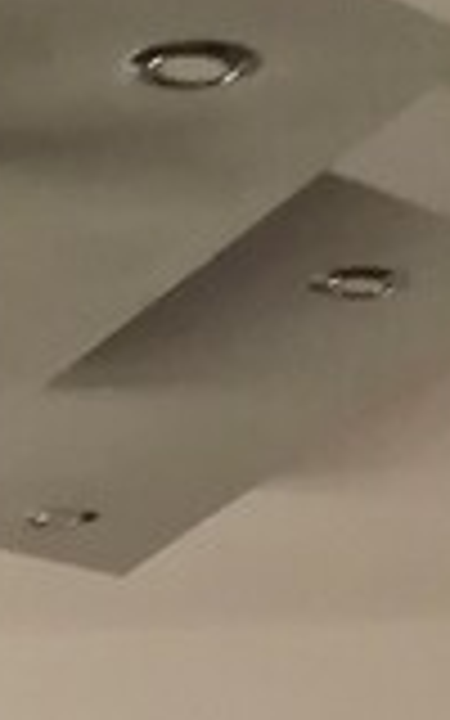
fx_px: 3454
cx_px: 76
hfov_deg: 7.4
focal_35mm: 176
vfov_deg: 10.1
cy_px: 1814
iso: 160
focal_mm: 3.6
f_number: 1.8
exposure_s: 1/30
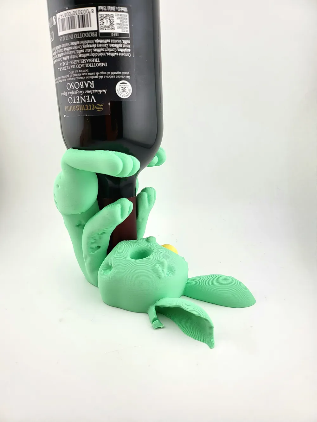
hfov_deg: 56.8
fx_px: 293
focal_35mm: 24
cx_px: 158
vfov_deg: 71.6
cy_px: 211
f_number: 1.8
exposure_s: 1/667
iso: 40
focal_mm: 5
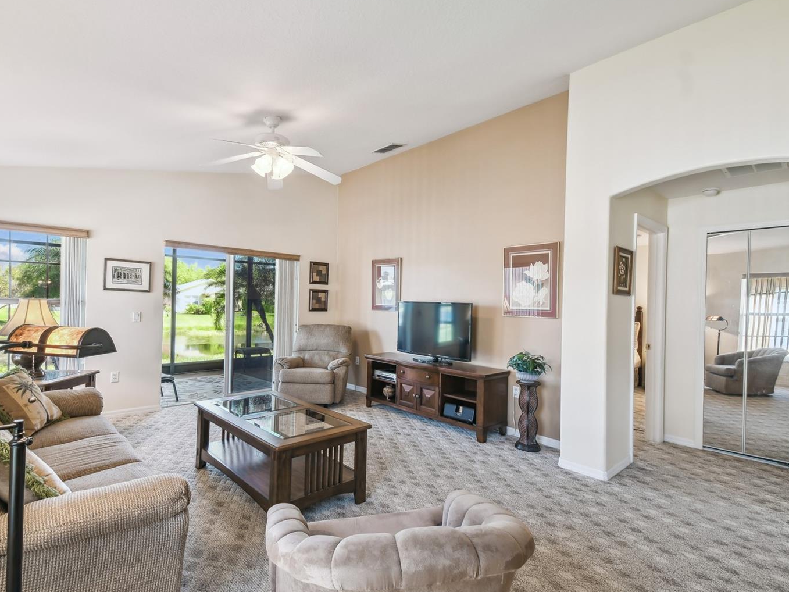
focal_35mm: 17
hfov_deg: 91.0
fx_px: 388
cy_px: 302
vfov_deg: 74.7
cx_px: 376
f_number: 7.1
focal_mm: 10
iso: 100
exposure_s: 1/8
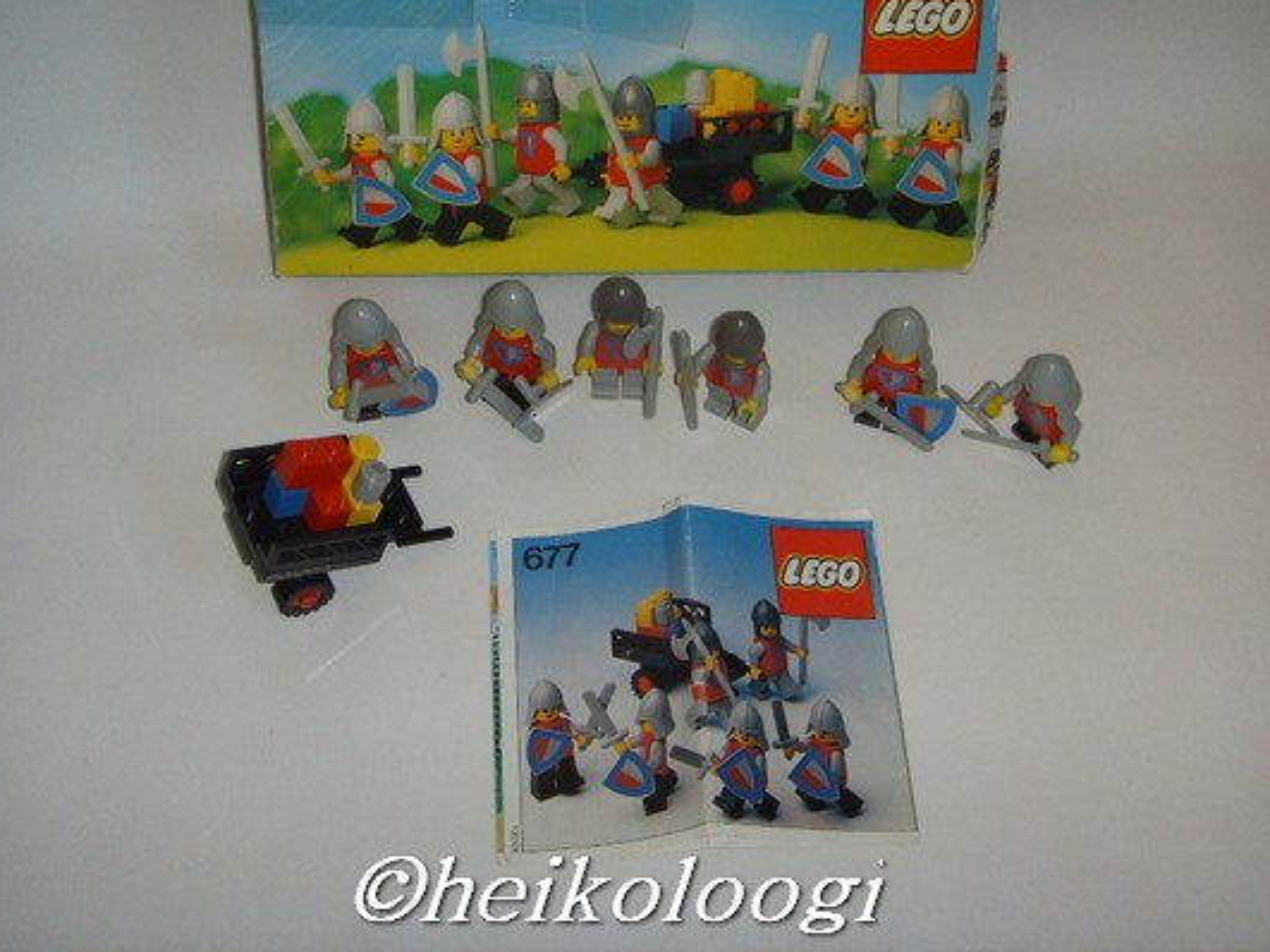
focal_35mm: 47
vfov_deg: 30.8
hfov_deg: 40.4
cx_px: 622
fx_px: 1724
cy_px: 380
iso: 100
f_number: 3.5
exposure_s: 1/45
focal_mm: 6.6
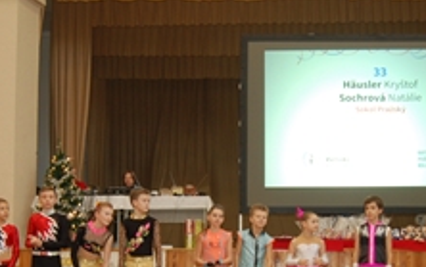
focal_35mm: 62
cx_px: 238
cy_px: 271
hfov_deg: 32.9
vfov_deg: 20.3
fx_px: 720
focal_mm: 18
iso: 400
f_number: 3.5
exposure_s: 1/60
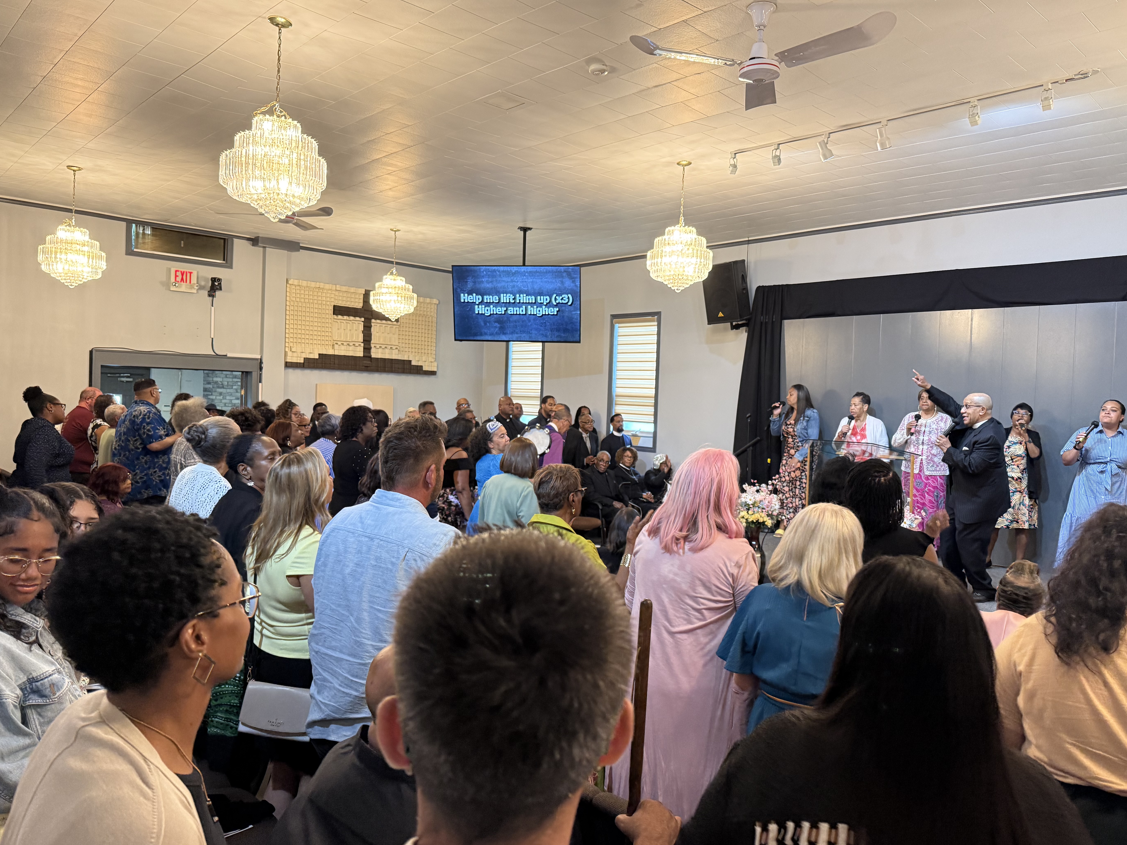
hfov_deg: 69.4
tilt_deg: -0.9
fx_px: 814
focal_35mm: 25
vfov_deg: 54.9
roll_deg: -1.6
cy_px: 419
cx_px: 577
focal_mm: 6.76
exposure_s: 1/60
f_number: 1.78
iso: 320
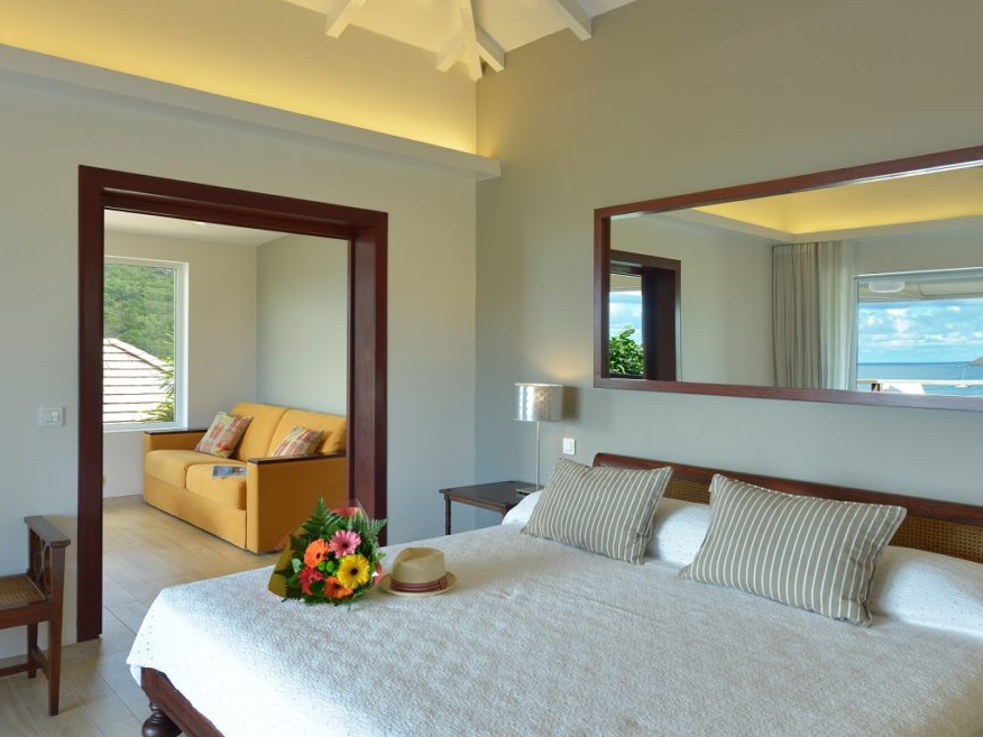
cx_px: 506
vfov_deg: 51.4
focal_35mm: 27
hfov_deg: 65.3
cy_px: 371
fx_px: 767
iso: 200
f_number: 6.3
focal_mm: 24
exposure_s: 1/20
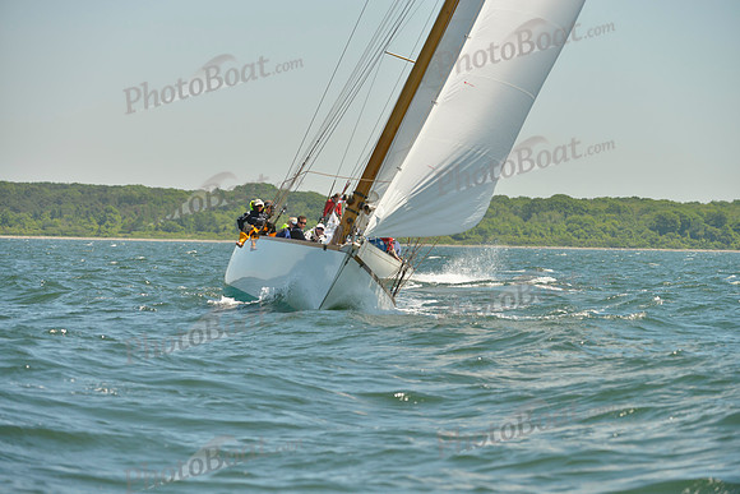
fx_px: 4112
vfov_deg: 6.9
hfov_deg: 10.3
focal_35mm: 200
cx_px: 370
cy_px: 247
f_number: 5.6
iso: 200
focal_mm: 200
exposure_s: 1/800
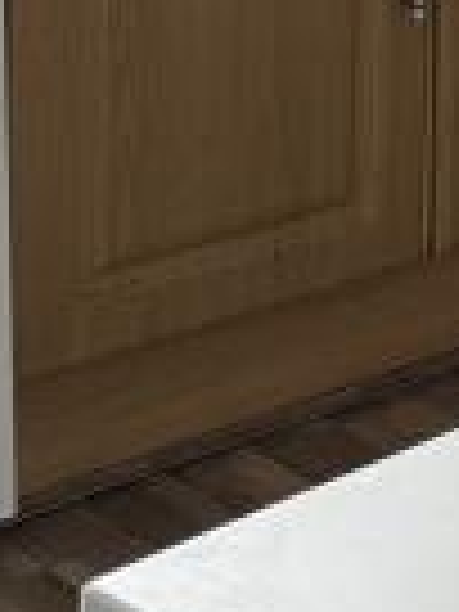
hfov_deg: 7.7
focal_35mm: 181
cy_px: -549
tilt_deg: -7.6
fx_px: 3200
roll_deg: -2.4
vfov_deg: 10.2
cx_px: 1066
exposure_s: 1/121
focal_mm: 6.76
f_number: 1.78
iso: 80
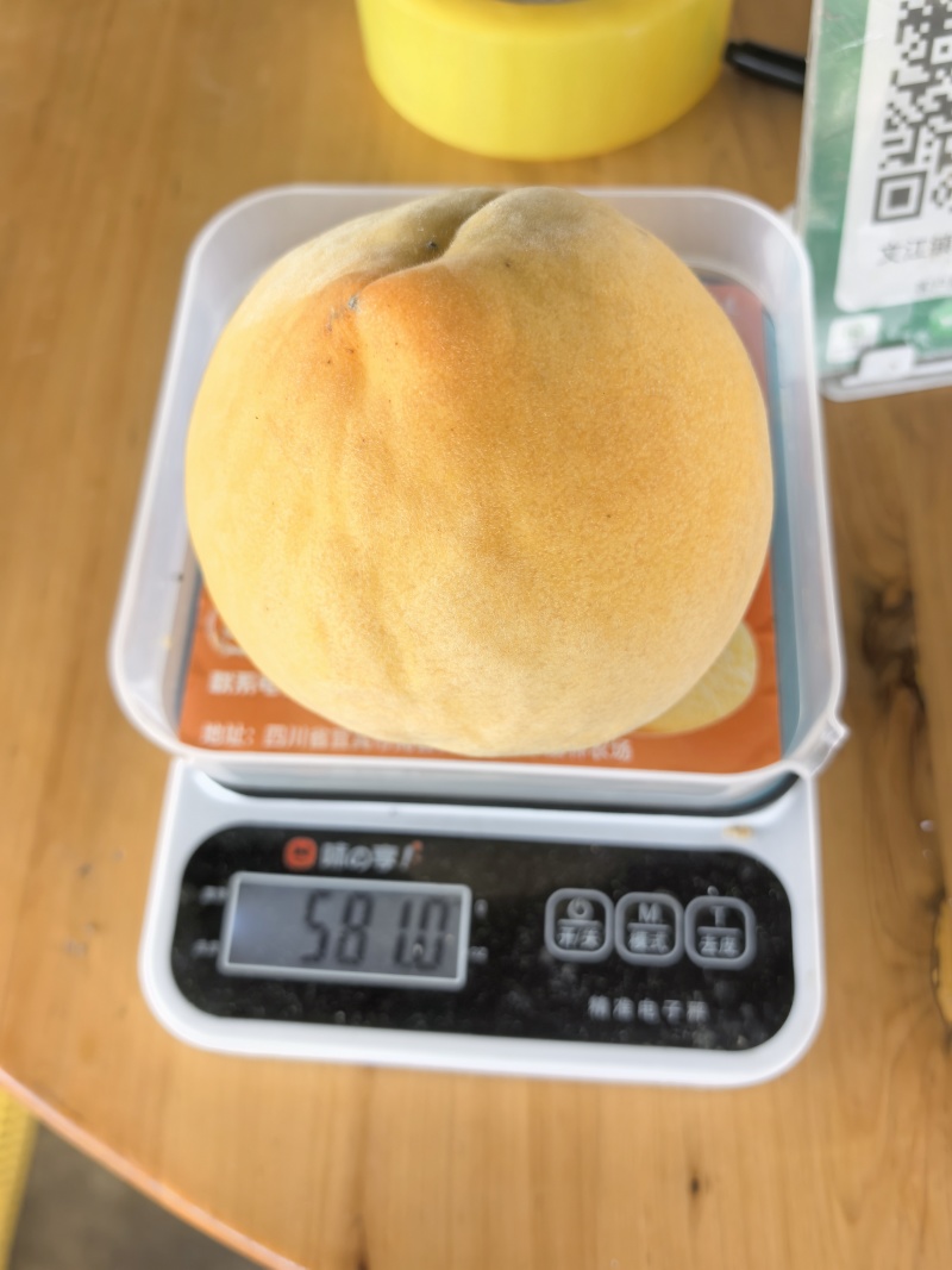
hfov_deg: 51.3
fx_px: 990
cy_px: 635
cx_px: 476
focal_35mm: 27
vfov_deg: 65.3
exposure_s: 1/1361
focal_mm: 6.98
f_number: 2
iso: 800
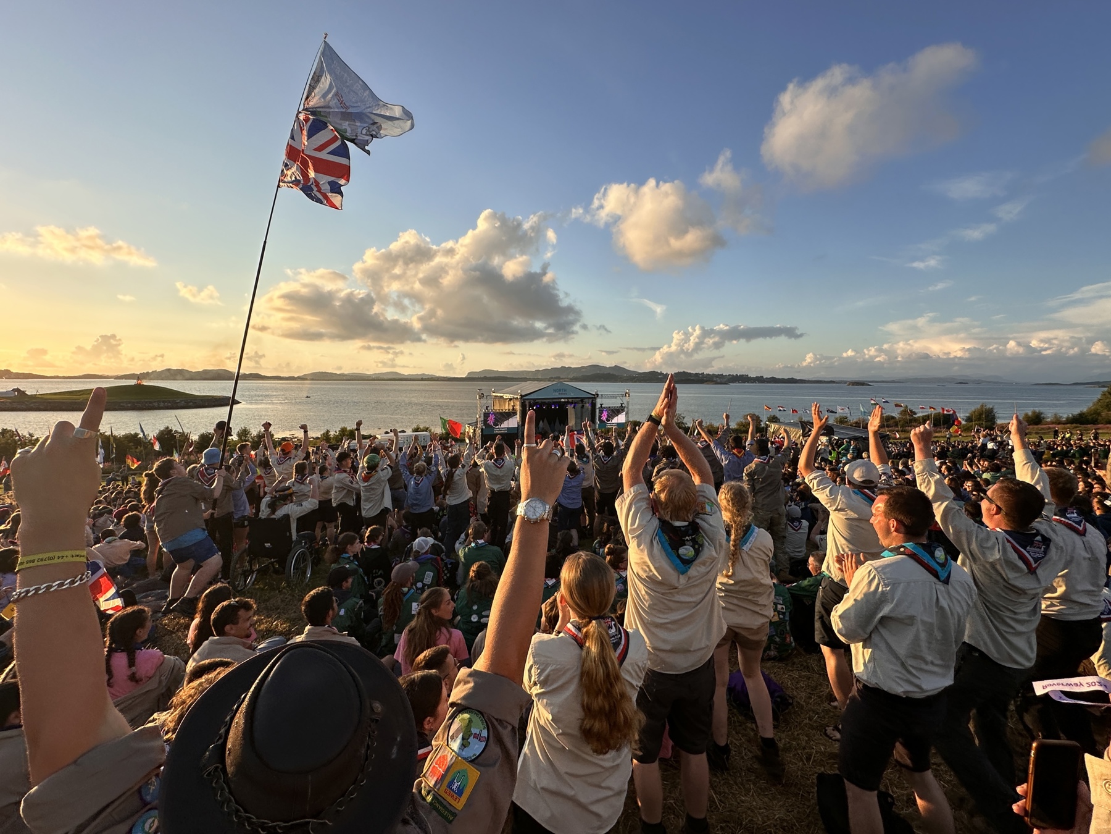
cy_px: 417
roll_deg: -1.3
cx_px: 556
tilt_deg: -2.8
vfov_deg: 85.7
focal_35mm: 14
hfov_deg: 102.1
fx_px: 449
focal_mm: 2.22
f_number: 2.2
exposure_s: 1/739
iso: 40
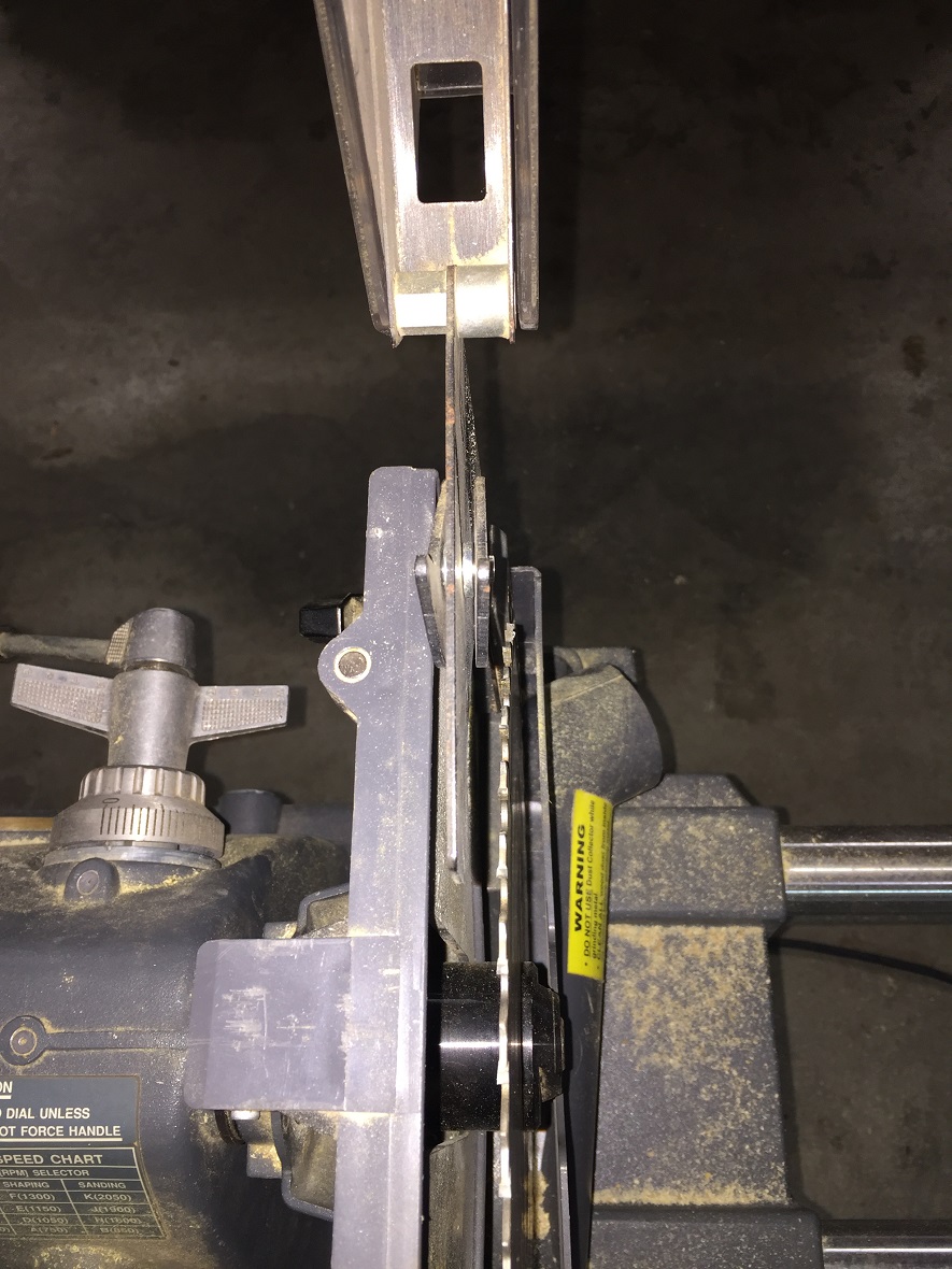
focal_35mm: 29
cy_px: 634
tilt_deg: -68.4
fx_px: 1063
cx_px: 476
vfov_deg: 61.7
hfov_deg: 48.2
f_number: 2.2
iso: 40
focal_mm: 4.15
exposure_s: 1/17
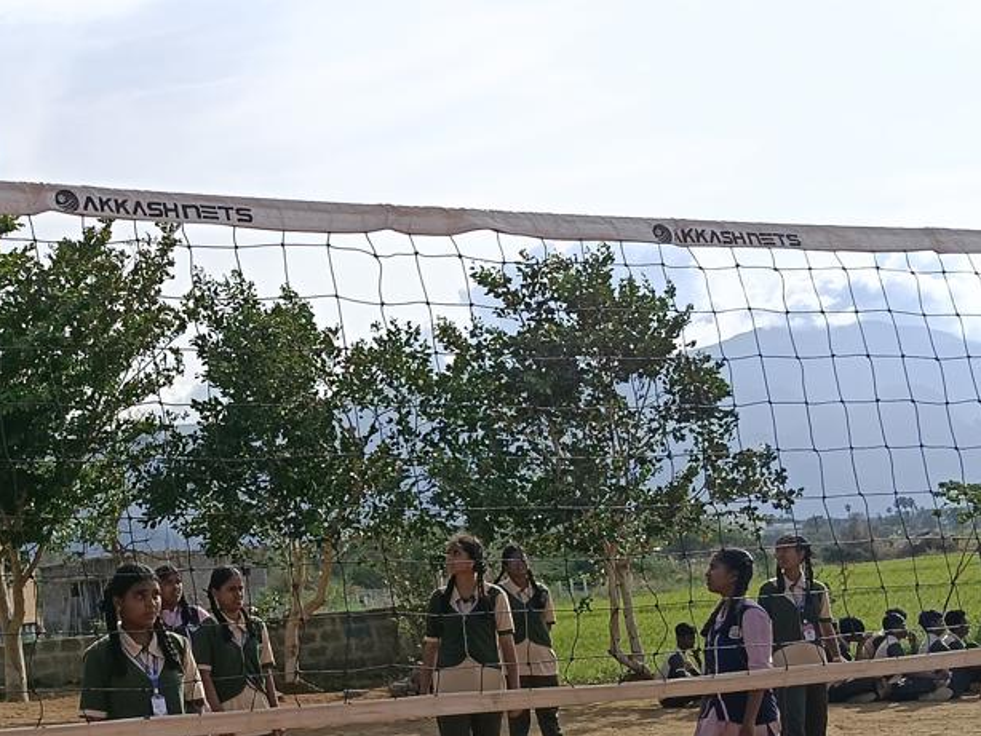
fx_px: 1843
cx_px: 216
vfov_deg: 22.6
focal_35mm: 65
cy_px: 330
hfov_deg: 29.2
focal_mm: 3.98
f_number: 1.8
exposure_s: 1/934
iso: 64
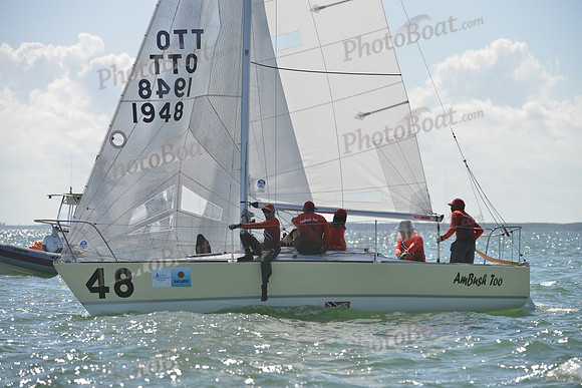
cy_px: 194
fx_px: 3234
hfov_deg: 10.3
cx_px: 291
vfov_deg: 6.9
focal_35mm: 200
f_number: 7.1
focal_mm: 200
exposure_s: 1/1000
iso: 200
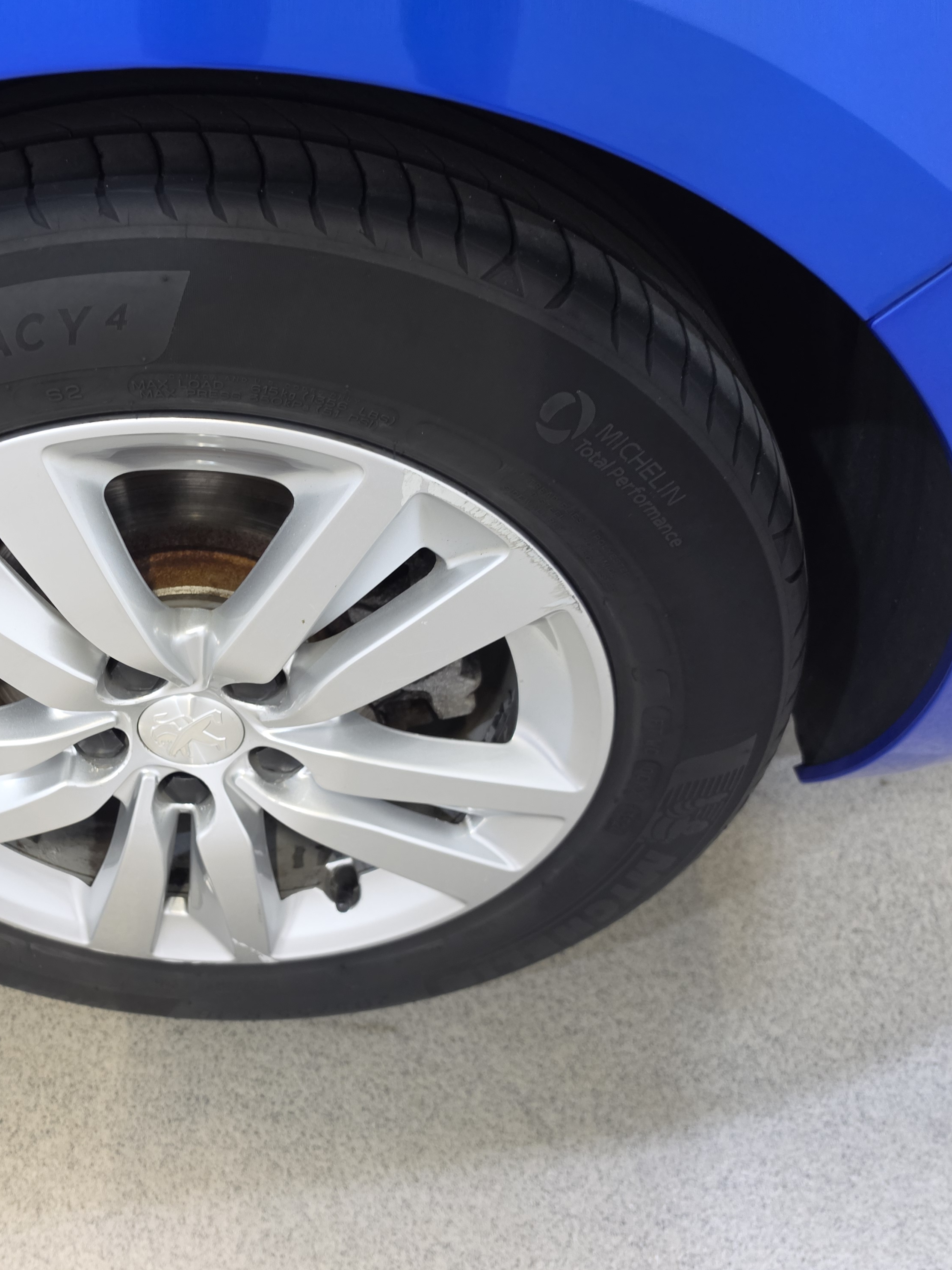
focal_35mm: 31
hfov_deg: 43.4
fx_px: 1137
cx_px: 195
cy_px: 638
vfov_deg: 58.4
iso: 320
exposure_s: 1/100
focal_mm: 6.5
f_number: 1.4
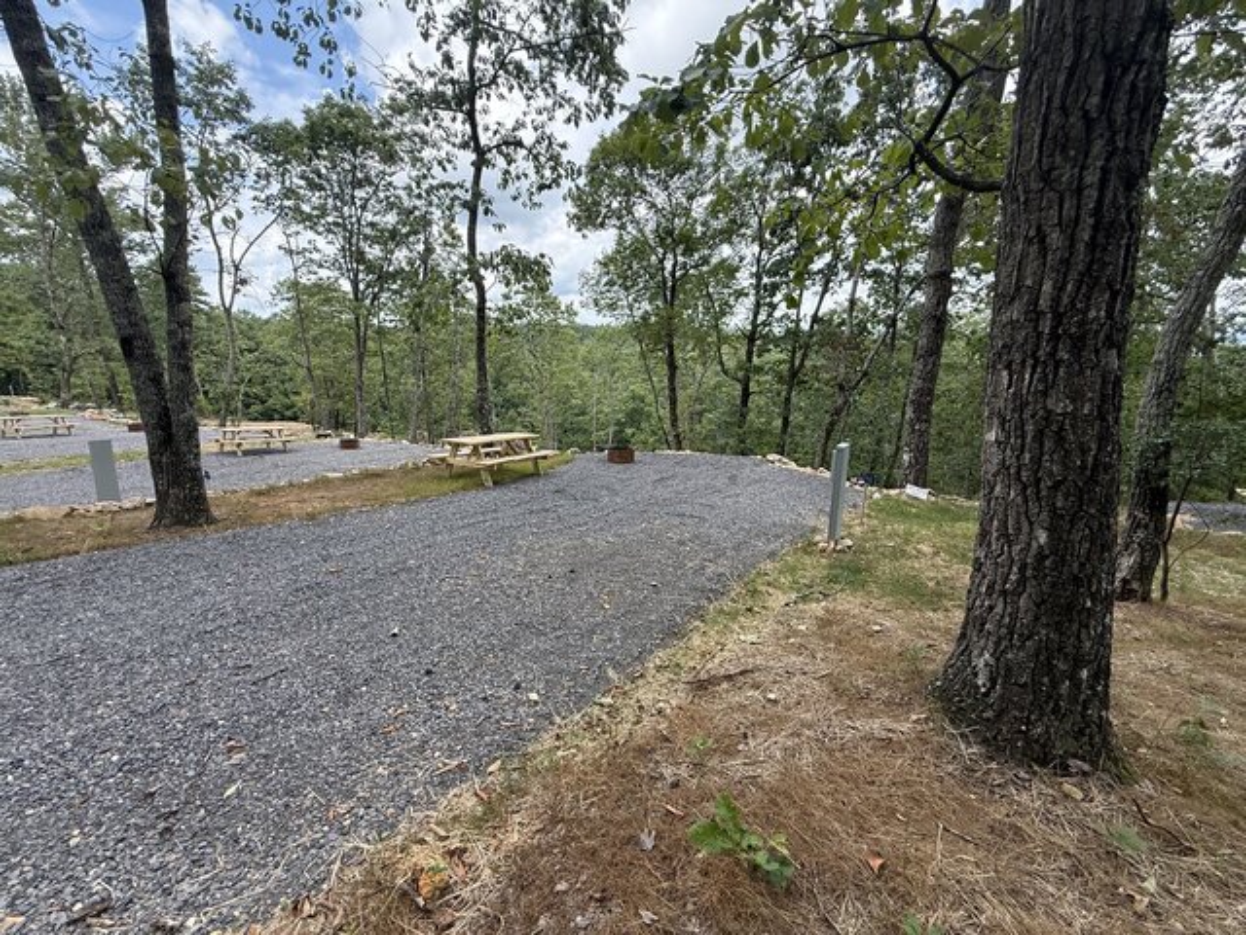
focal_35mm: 14
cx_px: 623
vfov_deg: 85.7
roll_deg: -0.9
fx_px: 504
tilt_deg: -14.8
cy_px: 468
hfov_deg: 102.1
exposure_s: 1/518
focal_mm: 2.22
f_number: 2.2
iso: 64
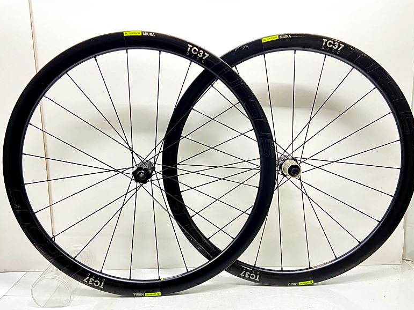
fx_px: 323
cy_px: 159
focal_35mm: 27
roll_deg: +0.2
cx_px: 210
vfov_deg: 51.4
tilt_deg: -9.3
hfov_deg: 65.3
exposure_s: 1/25
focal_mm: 4.25
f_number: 1.8
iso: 640
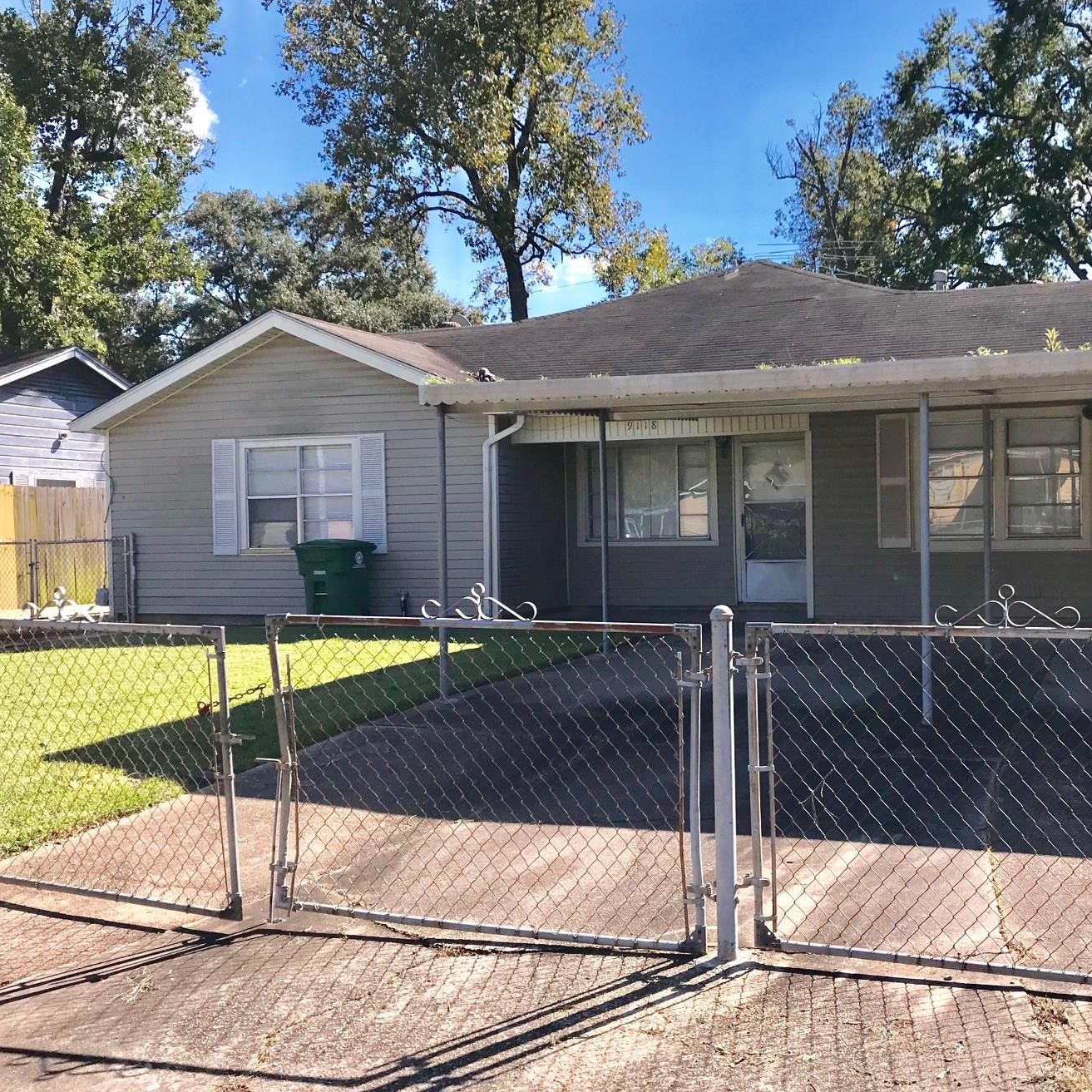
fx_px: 1356
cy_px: 564
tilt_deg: -2.0
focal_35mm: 38
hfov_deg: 43.6
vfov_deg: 43.9
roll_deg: +0.6
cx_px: 674
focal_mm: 3.99
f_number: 1.8
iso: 20
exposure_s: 1/2398
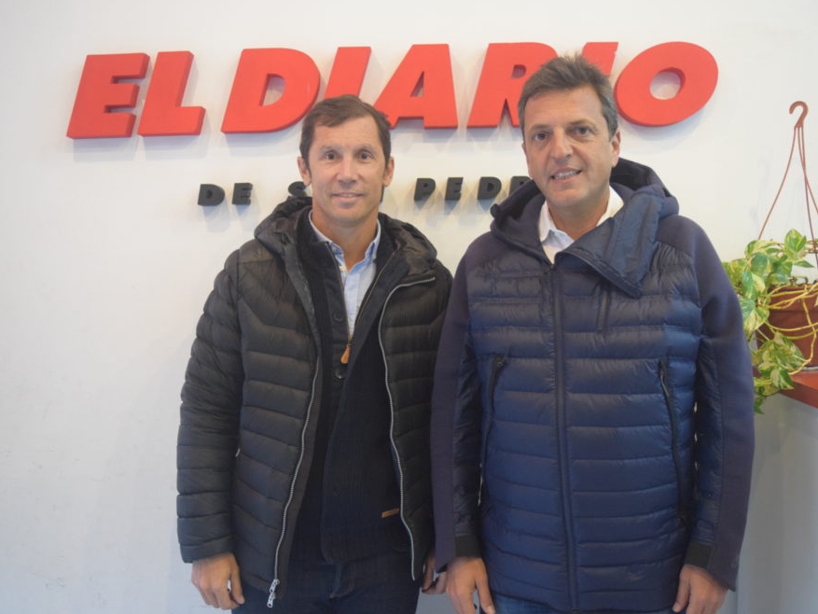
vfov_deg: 41.2
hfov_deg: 53.2
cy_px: 307
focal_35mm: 35
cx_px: 434
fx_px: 817
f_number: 3.8
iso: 3200
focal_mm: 21
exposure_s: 1/60
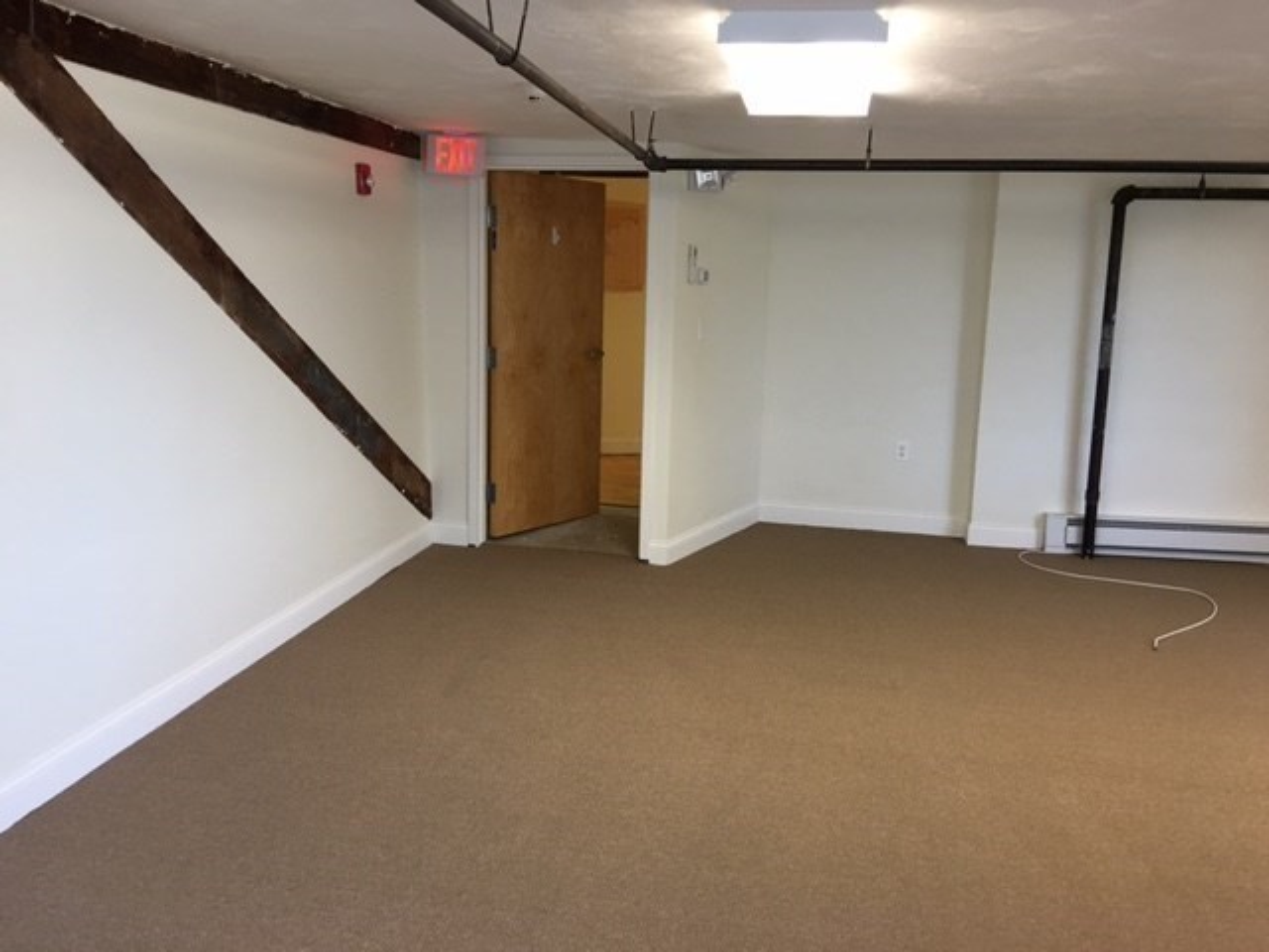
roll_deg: -2.7
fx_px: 1063
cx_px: 634
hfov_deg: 61.7
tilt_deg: -7.9
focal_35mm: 29
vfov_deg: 48.2
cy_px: 476
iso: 40
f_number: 2.2
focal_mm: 4.15
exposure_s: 1/15
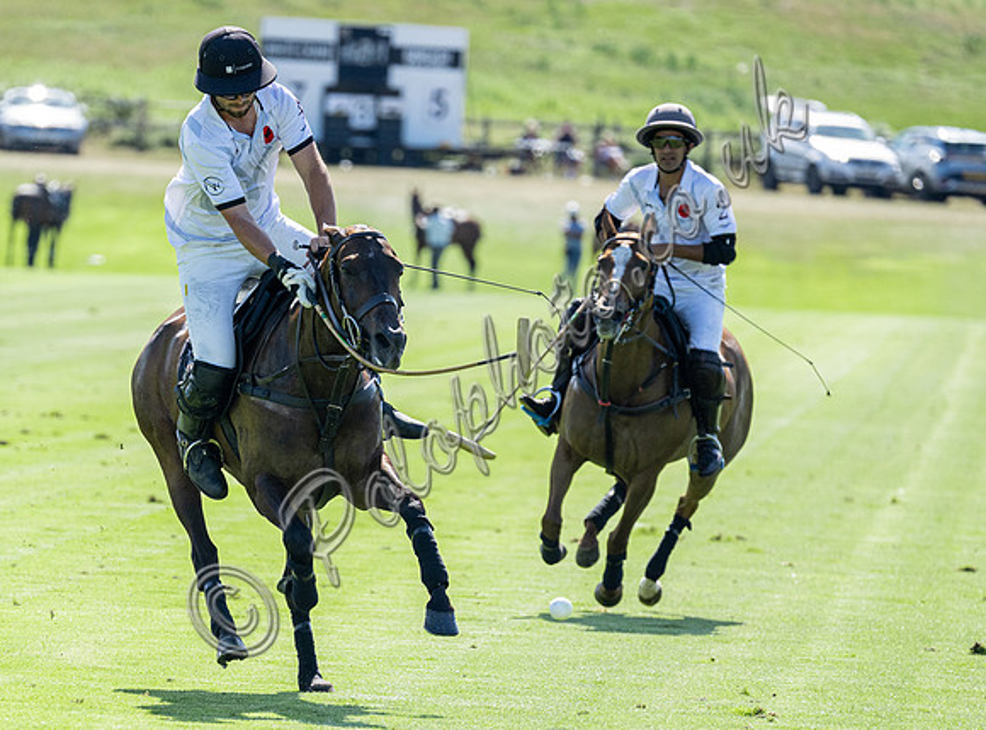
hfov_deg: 3.7
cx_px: 190
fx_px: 15238
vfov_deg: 2.7
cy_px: 573
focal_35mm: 538
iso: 320
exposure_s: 1/1600
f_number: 5.3
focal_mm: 290
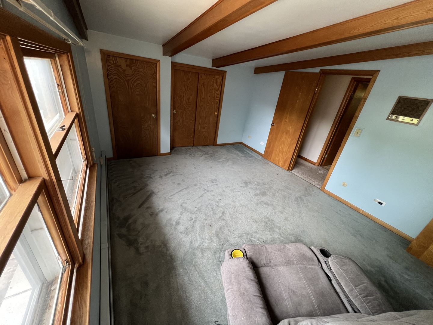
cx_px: 216
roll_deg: -8.2
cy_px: 162
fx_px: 163
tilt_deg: -25.5
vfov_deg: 89.9
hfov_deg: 106.2
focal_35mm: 13
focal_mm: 1.57
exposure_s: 1/83
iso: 250
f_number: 1.8
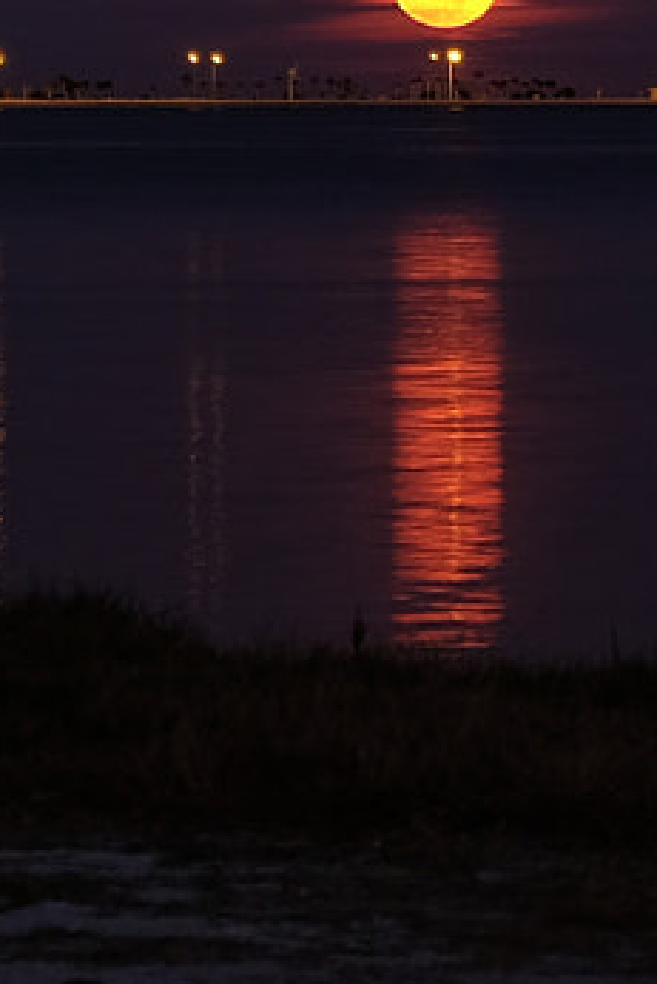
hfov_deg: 3.6
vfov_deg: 5.3
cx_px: 370
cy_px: -373
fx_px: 10501
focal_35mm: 384
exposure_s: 1.3
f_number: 4
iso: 250
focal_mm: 55
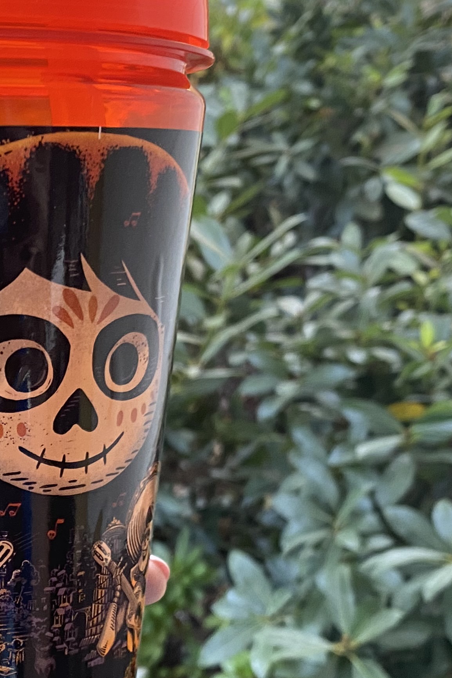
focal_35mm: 63
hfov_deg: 20.8
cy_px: 398
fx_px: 1186
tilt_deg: -37.1
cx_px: -6
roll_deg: +2.9
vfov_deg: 31.8
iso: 125
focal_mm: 4.25
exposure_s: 1/92
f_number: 1.8
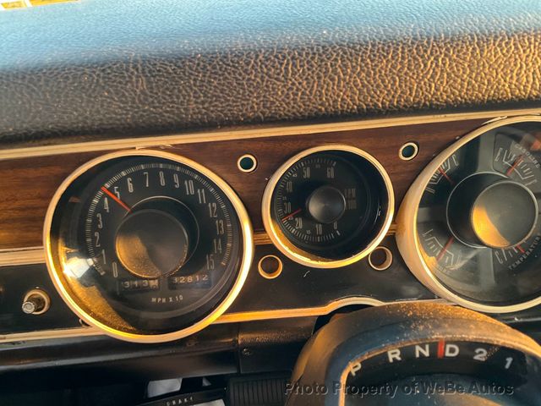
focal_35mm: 29
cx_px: 270
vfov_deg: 48.2
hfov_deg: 61.7
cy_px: 203
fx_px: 453
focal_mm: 3
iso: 80
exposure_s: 1/60
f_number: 1.8
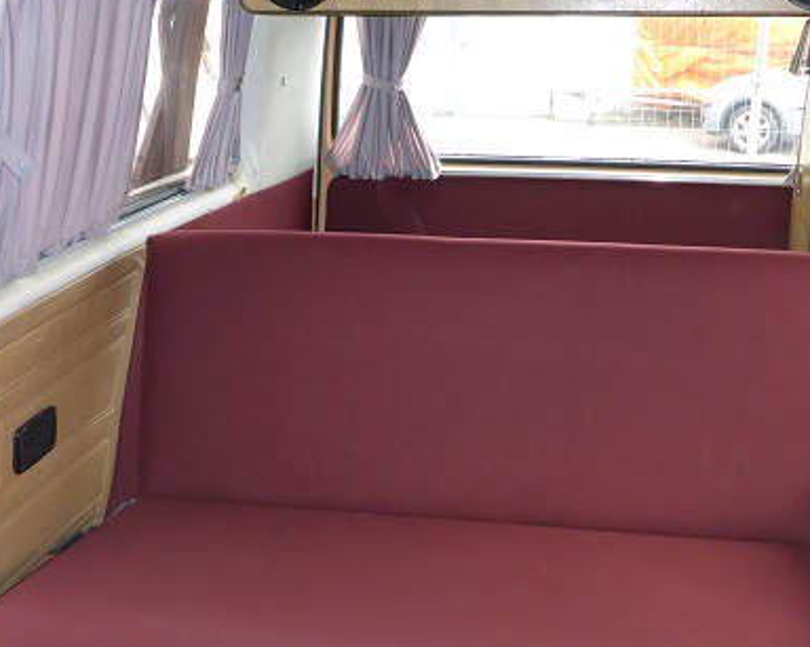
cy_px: 383
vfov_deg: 32.0
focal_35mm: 47
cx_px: 466
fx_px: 1126
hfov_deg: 39.5
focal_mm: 6.4
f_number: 3.9
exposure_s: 1/60
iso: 800
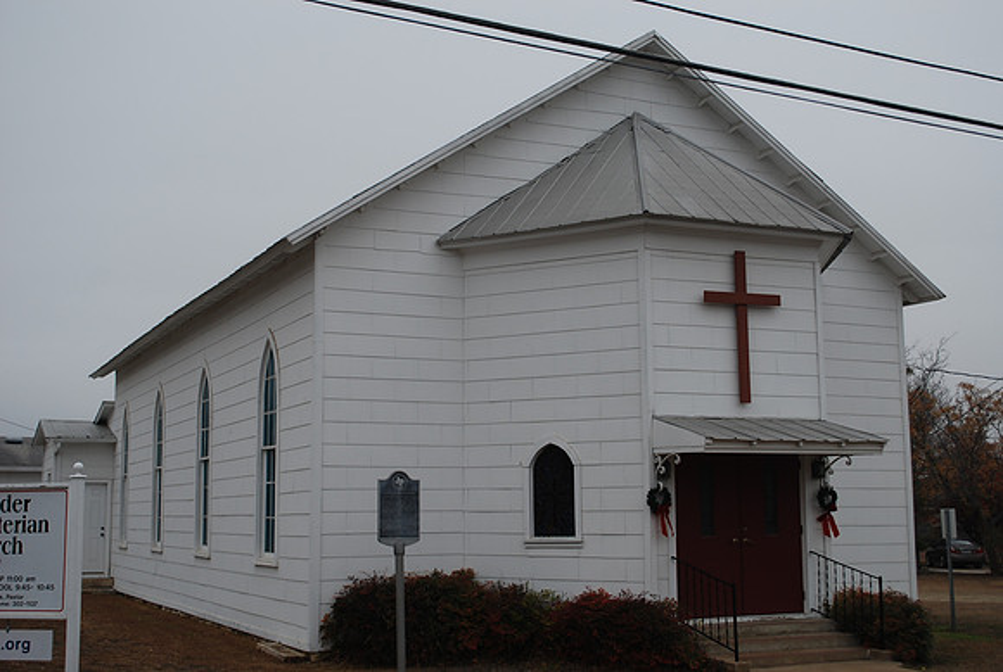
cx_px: 502
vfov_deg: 30.0
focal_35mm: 45
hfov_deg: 43.5
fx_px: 1256
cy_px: 336
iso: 125
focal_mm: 30
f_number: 5.6
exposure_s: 1/125
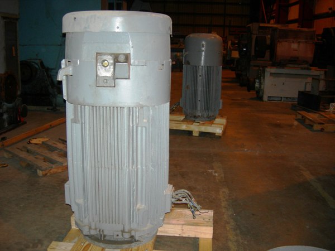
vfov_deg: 39.7
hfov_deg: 51.4
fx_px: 348
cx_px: 168
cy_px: 126
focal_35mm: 36
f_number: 2.7
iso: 111
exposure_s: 1/60.1
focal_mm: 7.5
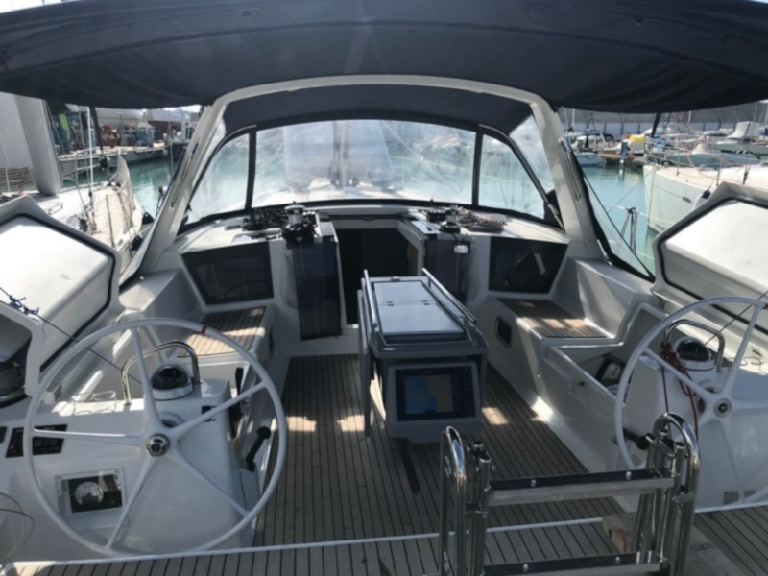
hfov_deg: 63.4
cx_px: 384
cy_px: 288
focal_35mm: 28
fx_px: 621
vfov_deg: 49.7
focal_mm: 3.99
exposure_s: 1/2817
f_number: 1.8
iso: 20
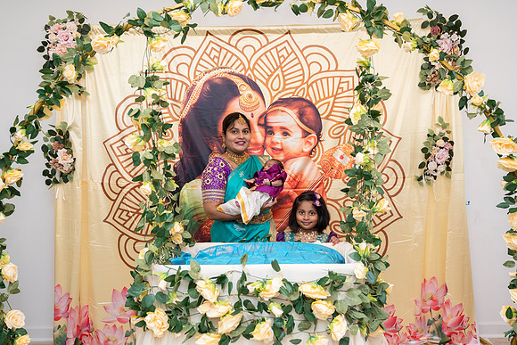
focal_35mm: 30
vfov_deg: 43.6
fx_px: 431
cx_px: 258
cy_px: 172
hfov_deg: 61.9
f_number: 3.5
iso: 500
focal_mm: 30
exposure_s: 1/200
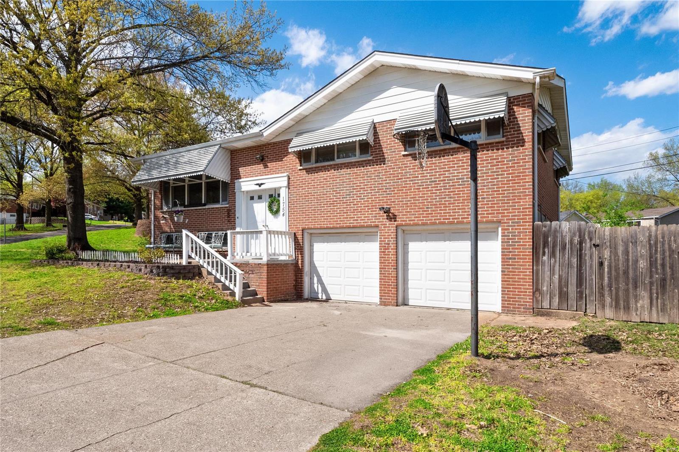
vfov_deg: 61.9
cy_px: 226
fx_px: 377
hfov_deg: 84.0
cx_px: 340
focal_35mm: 20
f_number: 10
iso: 400
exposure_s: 1/800
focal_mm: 10
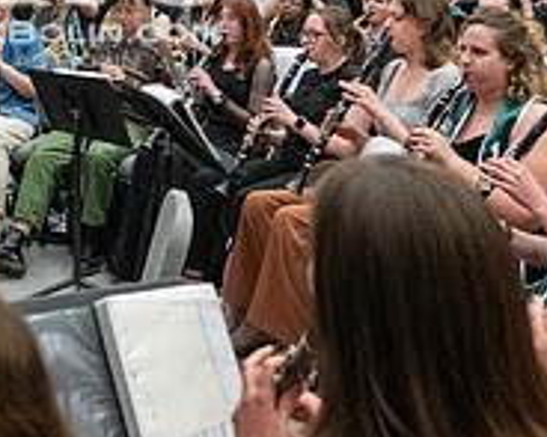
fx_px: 1149
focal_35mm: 71
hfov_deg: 25.6
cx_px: 15
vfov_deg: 20.3
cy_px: -73
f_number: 4
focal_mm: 24
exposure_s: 1/500
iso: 10000
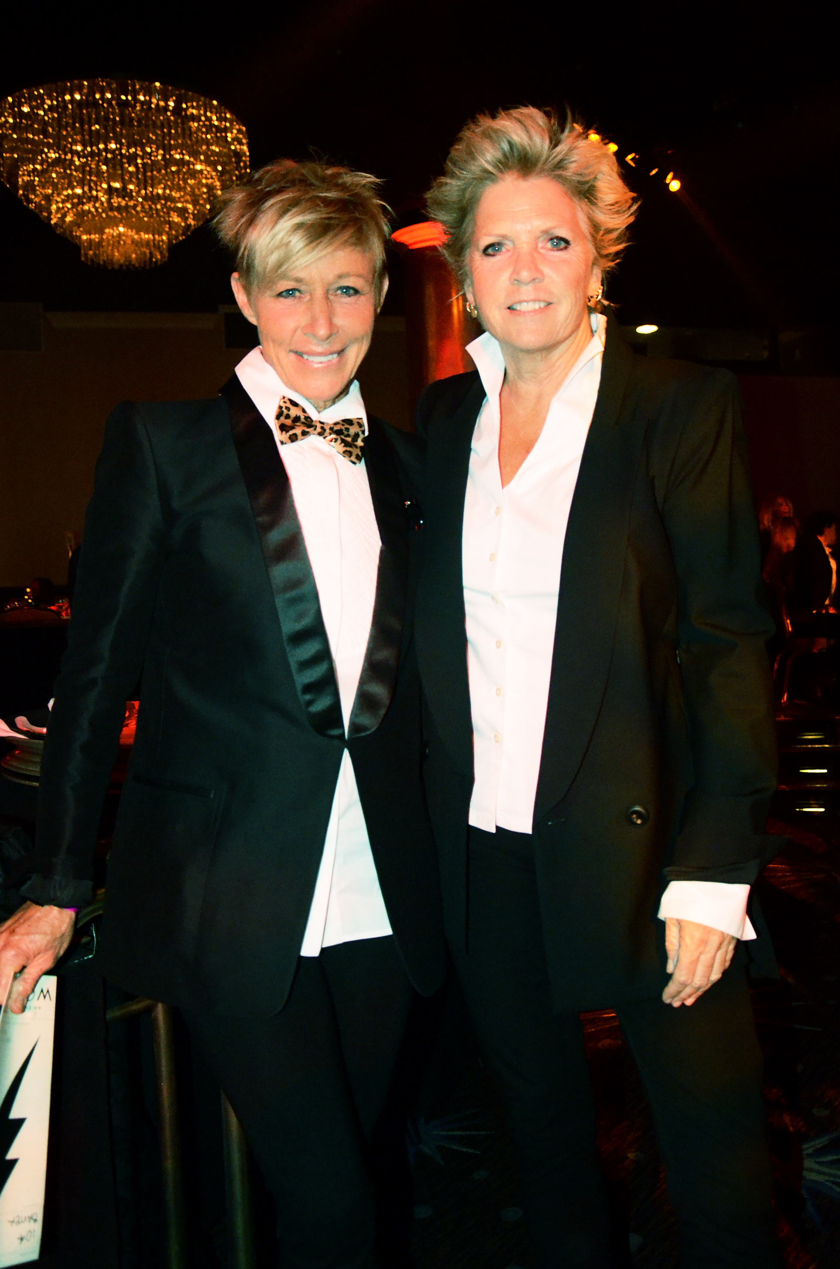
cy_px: 626
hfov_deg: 40.3
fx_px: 1143
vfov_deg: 58.0
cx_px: 413
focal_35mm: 33
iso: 3200
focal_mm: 21
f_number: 3.8
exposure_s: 1/100
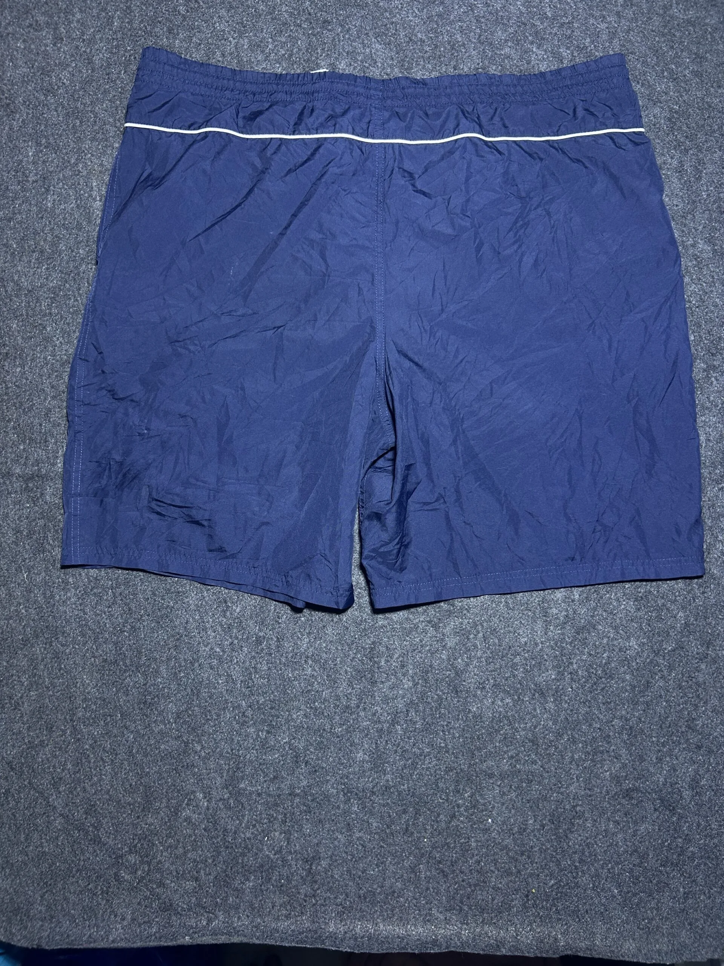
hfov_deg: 53.1
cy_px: 483
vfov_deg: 67.3
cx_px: 362
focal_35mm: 26
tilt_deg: -66.7
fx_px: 725
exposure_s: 1/50
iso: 125
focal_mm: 5.7
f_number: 1.5
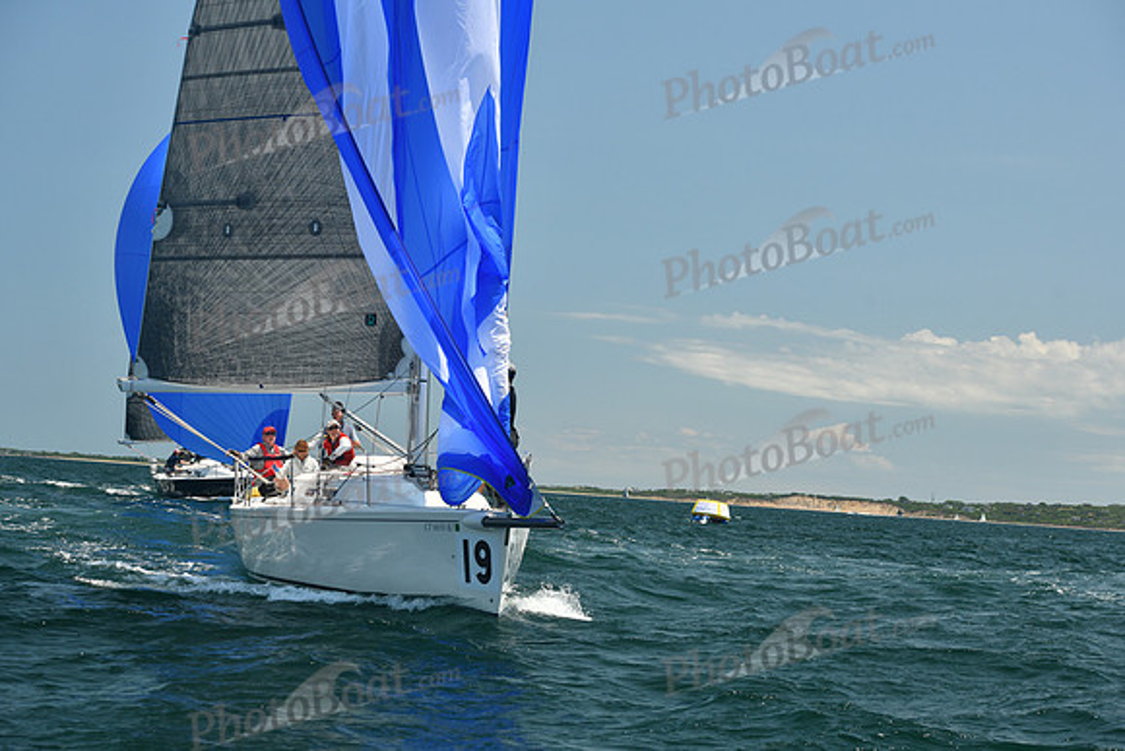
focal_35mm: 70
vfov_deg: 19.5
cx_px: 562
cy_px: 376
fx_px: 2188
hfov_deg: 28.8
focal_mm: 70
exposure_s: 1/640
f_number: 7.1
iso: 320
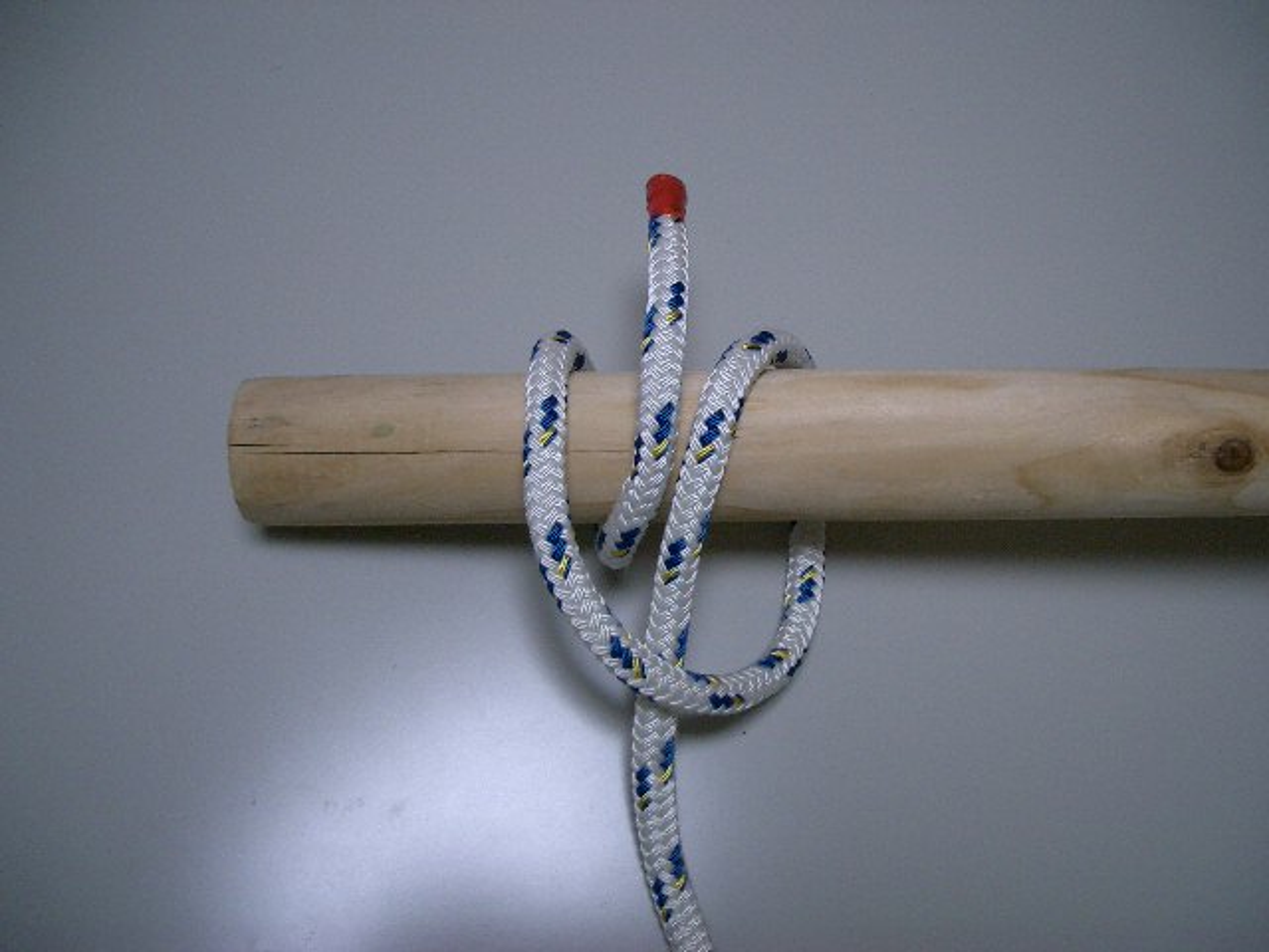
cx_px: 634
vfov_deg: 40.7
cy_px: 476
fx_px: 1283
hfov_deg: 52.6
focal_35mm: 35
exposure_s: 1/60
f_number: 2.6
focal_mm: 5.8
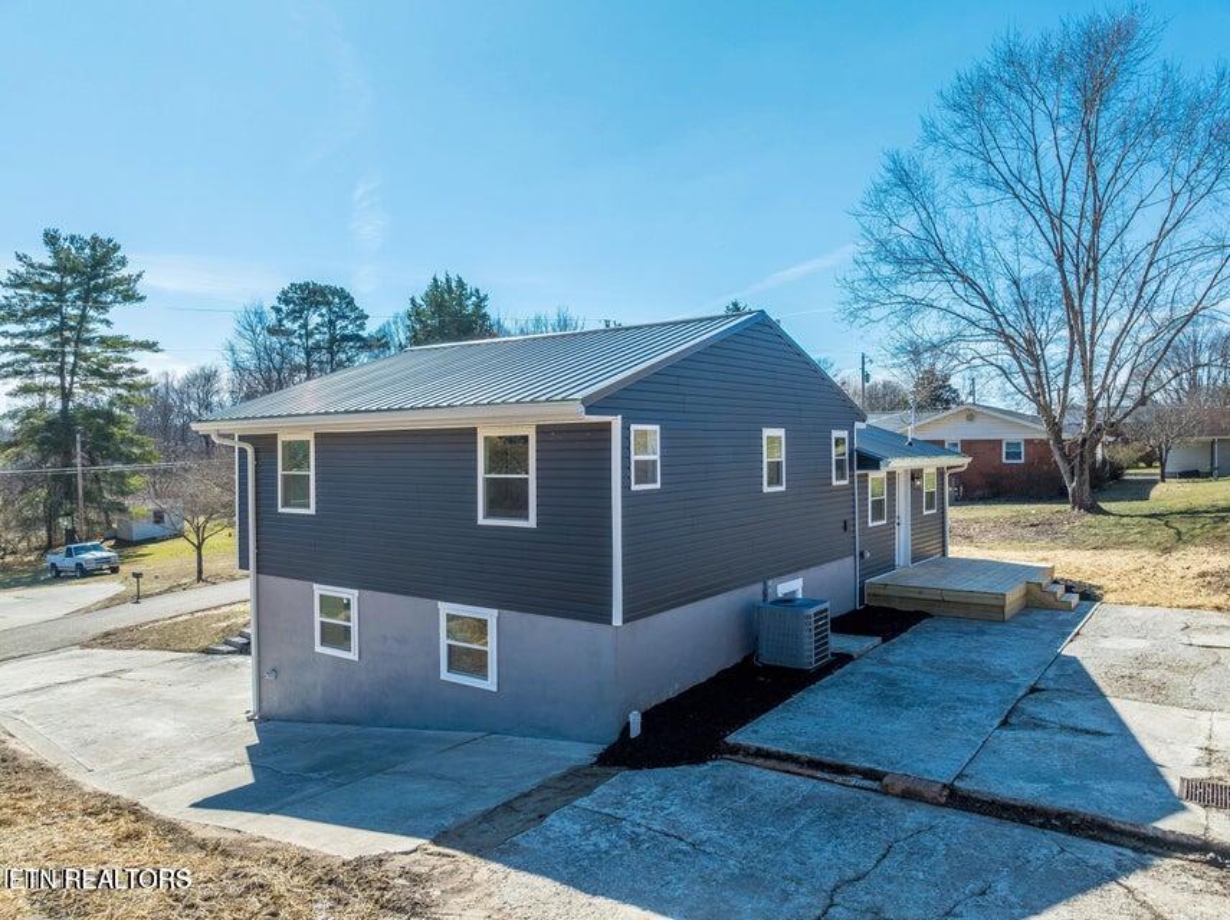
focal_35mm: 24
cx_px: 615
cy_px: 460
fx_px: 852
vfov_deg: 56.8
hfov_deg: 71.6
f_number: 2.8
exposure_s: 1/1000
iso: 170
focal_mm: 12.29
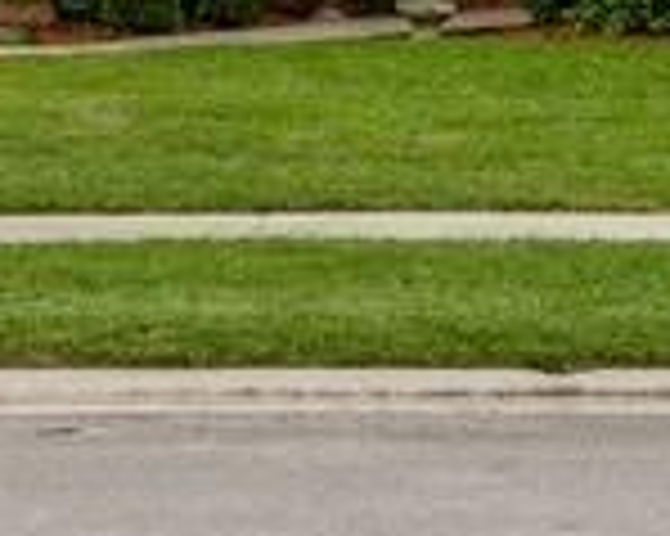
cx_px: 216
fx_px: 3587
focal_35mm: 181
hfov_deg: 10.7
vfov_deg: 8.2
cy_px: -466
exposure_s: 1/250
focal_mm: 24
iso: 200
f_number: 10
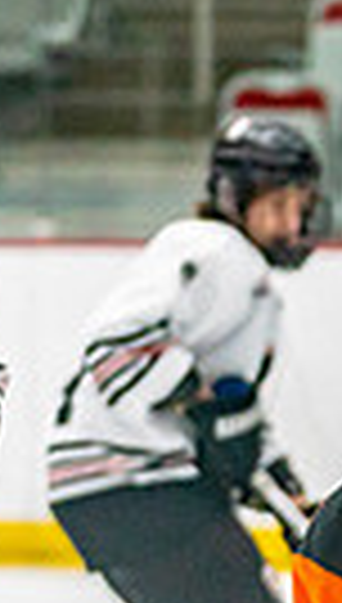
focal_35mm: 570
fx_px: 9132
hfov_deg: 2.1
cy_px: 860
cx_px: 750
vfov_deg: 3.8
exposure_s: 1/1250
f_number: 2.8
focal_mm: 114
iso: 3200
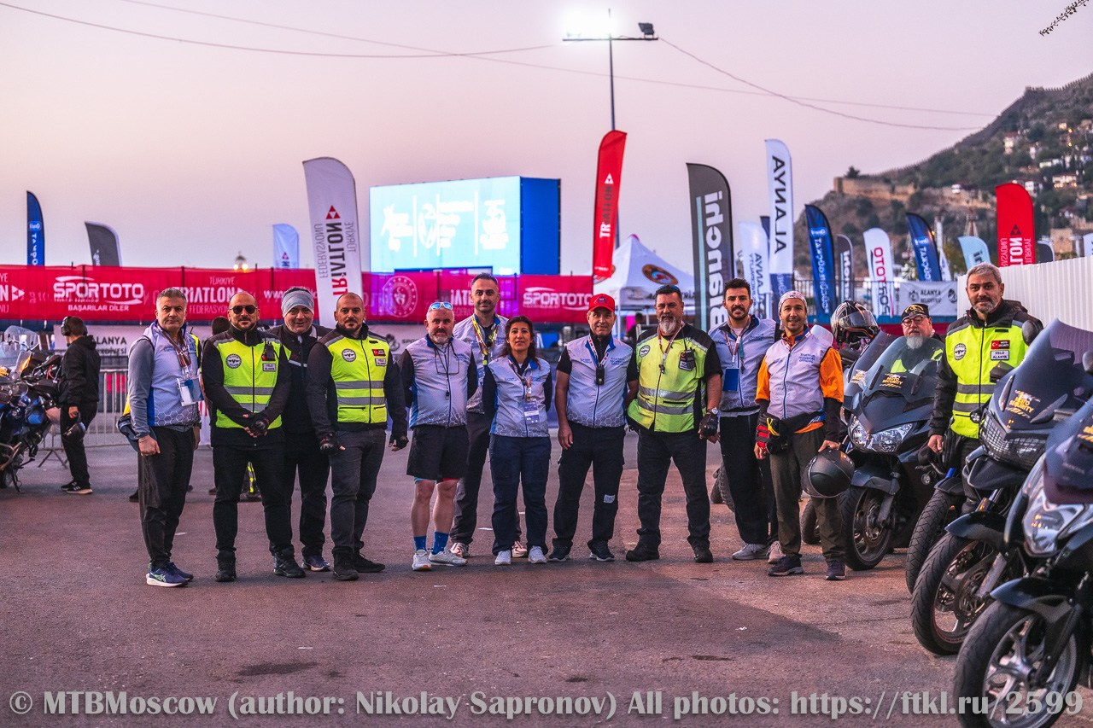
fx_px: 2246
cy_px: 364
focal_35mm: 74
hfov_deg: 27.3
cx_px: 546
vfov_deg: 18.4
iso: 2000
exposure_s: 1/400
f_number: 2.8
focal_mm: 74
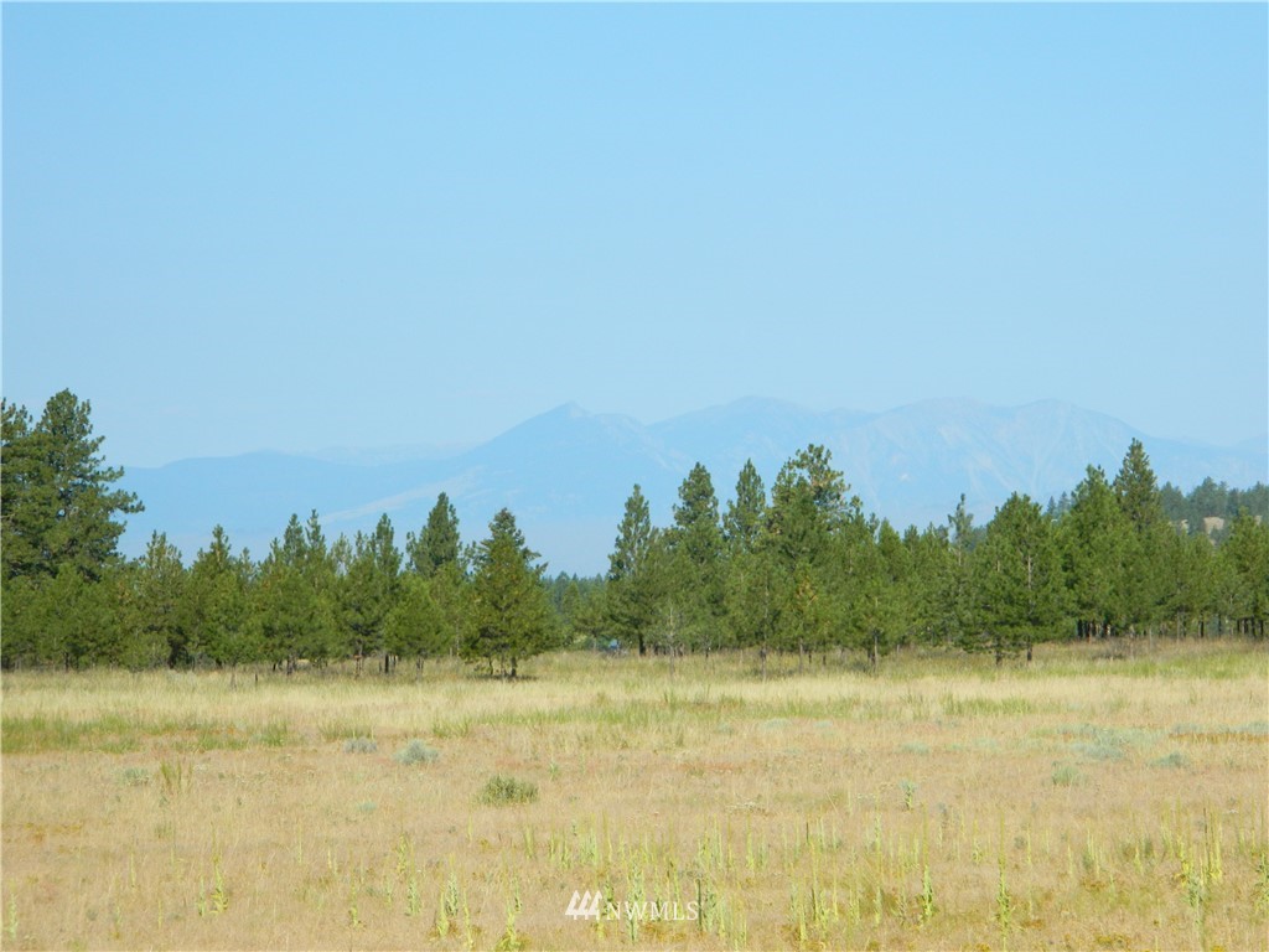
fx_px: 5499
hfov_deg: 13.2
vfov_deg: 9.9
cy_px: 476
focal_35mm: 150
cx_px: 634
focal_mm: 27
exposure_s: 1/640
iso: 80
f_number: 4.9
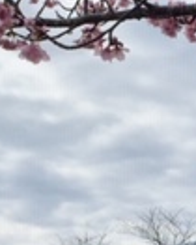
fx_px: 999
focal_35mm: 138
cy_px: 157
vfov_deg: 13.9
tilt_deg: +19.3
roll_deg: -0.9
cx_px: 133
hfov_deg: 11.2
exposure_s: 1/5650
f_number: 2.2
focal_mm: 4.15
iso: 32
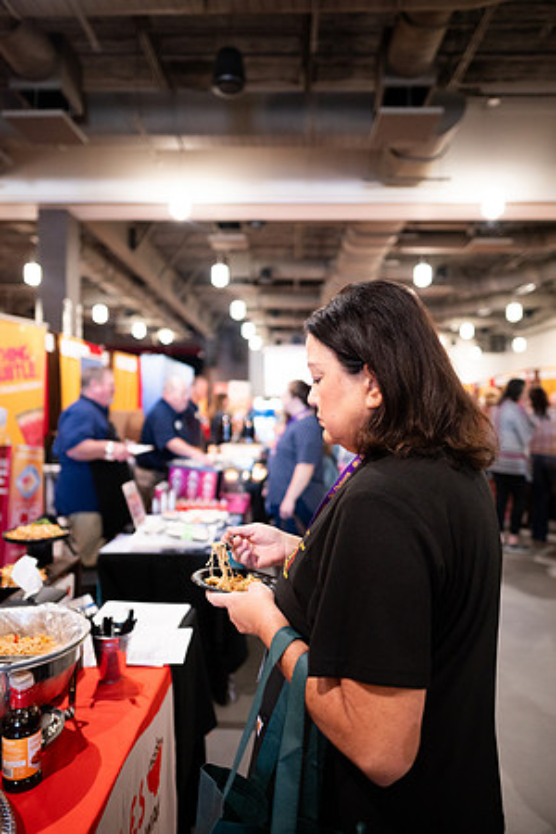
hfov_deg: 53.1
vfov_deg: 73.7
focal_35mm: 24
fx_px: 556
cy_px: 417
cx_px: 278
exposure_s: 1/200
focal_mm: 24
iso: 1600
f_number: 1.8
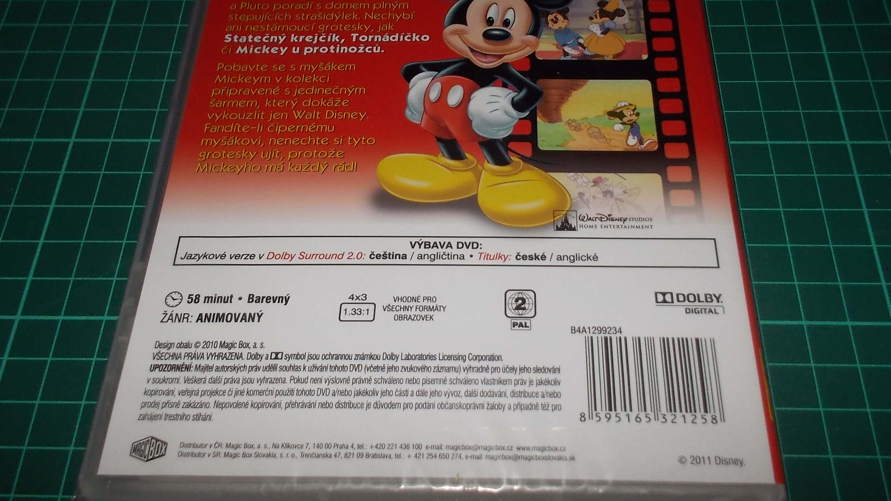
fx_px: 827
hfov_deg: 56.6
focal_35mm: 35
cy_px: 193
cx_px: 478
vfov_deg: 33.6
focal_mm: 4.1
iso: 200
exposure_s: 1/30
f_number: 3.3
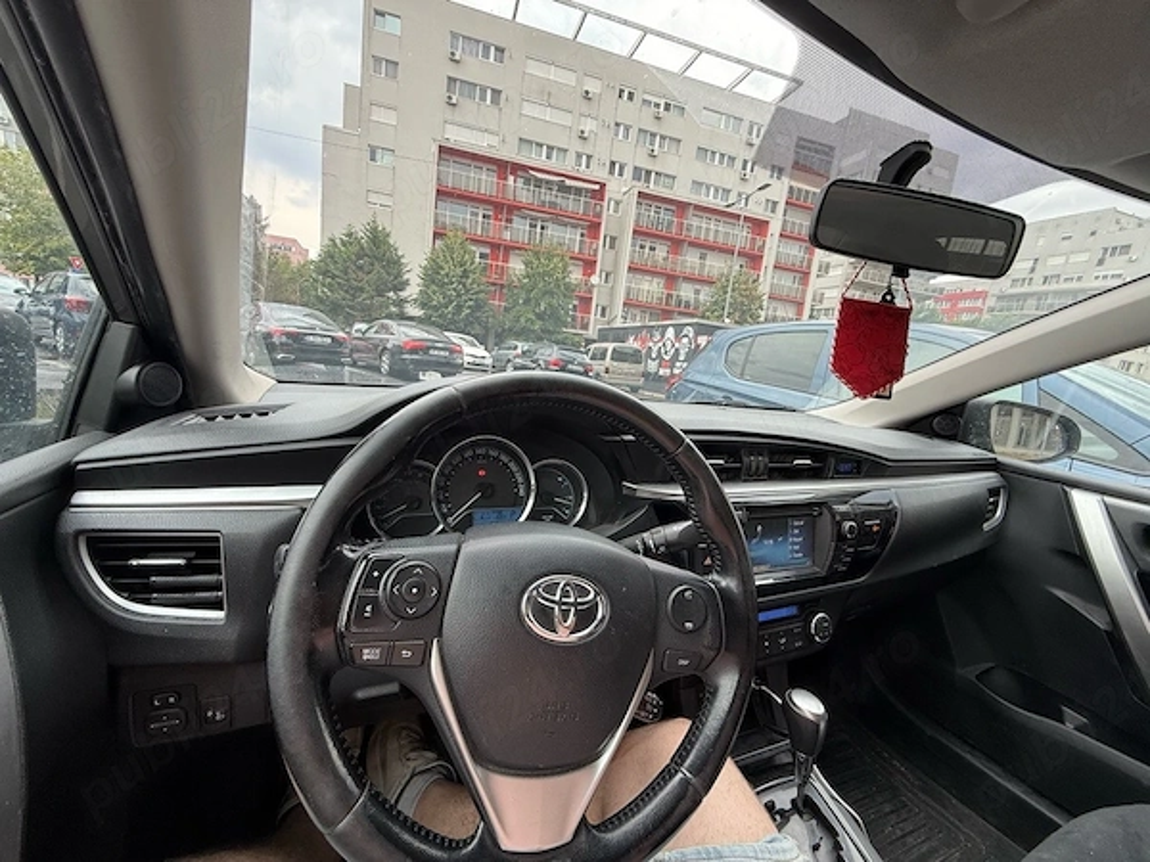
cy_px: 431
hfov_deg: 102.1
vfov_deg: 85.7
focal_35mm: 14
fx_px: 465
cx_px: 575
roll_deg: -6.4
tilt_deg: -9.3
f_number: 2.2
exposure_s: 1/99
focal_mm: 2.22
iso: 64
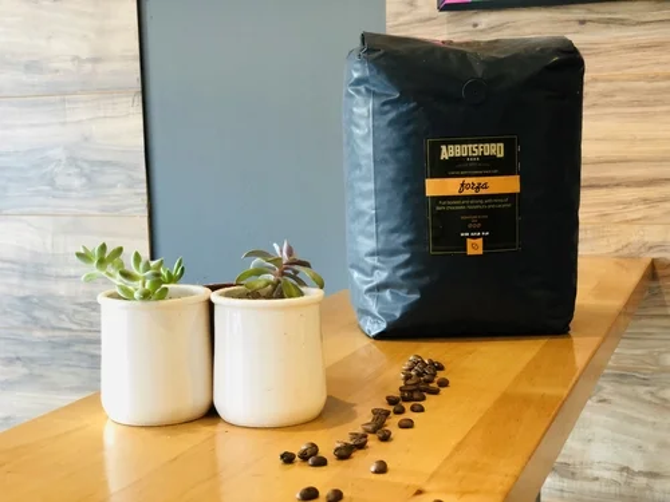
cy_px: 251
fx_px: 1006
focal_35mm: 52
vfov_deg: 28.0
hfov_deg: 36.8
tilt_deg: -5.8
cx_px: 335
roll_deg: +1.6
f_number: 2.4
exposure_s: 1/30
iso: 100
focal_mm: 6
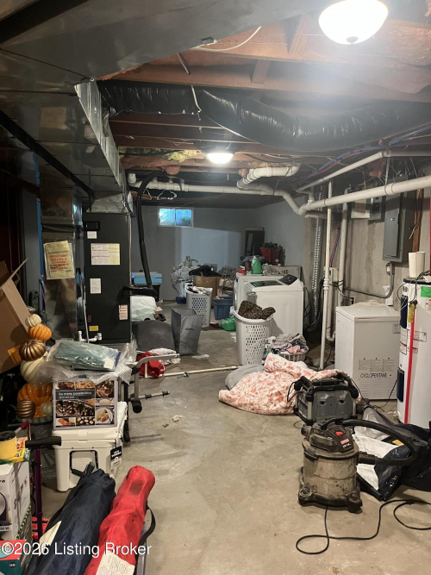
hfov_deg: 53.0
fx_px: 432
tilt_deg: -5.7
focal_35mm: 26
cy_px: 288
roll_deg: +0.6
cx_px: 216
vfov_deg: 67.3
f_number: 1.6
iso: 500
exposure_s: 1/40
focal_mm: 5.1
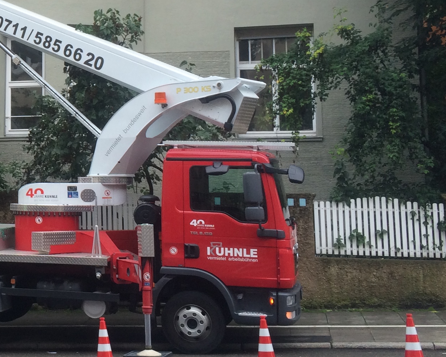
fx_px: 1003
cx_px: -67
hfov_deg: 23.3
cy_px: 63
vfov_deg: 19.9
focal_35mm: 76
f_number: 2.2
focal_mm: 4.12
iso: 40
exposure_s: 1/120
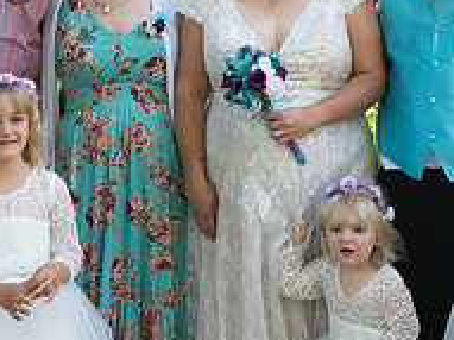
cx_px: 293
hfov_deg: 19.2
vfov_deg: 14.5
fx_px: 1337
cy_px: 129
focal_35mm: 102
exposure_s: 1/125
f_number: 5
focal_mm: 32
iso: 250
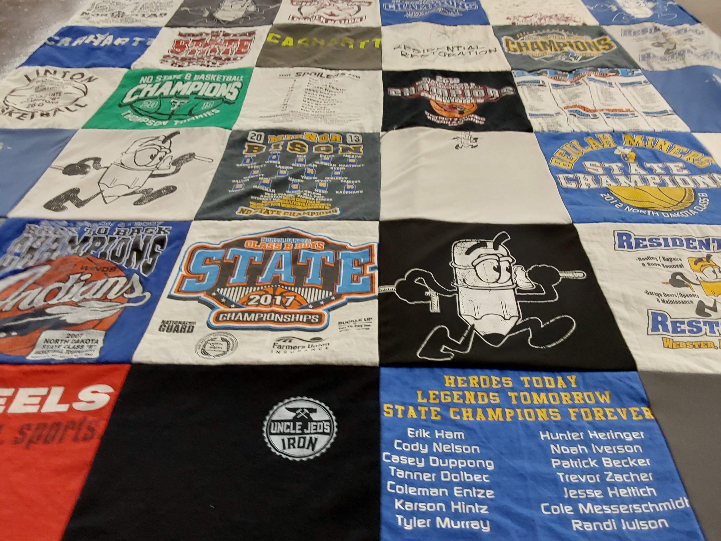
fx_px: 583
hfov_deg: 63.4
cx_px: 360
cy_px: 270
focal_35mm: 28
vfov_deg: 49.7
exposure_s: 1/60
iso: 100
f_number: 1.9
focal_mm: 2.91
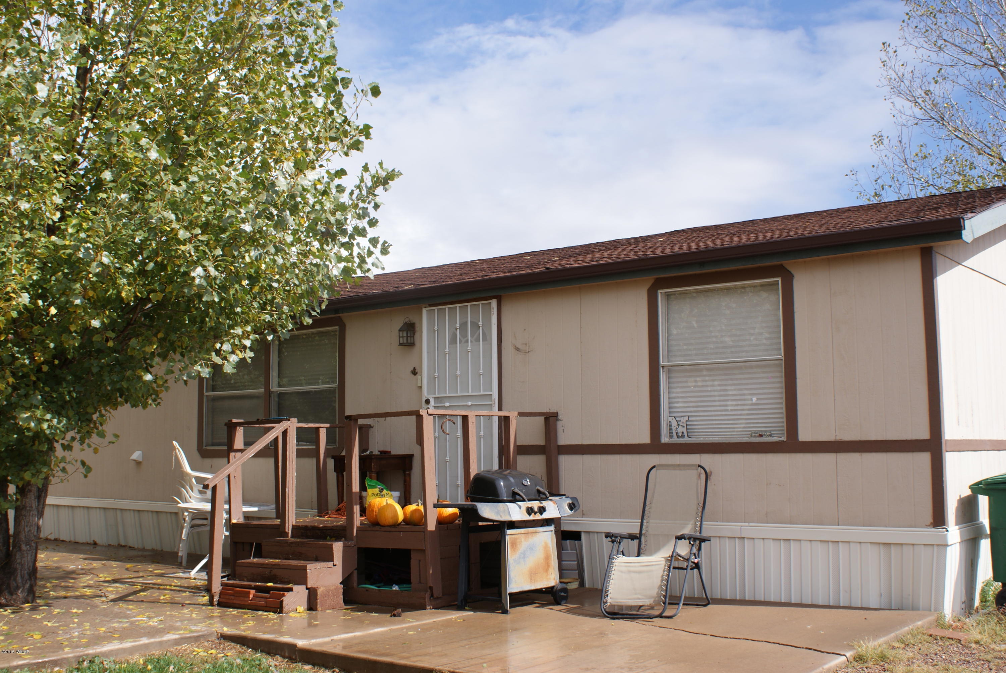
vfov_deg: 34.3
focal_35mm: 39
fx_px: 1091
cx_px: 503
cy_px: 336
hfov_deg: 49.5
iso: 100
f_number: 9
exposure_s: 1/125
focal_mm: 26
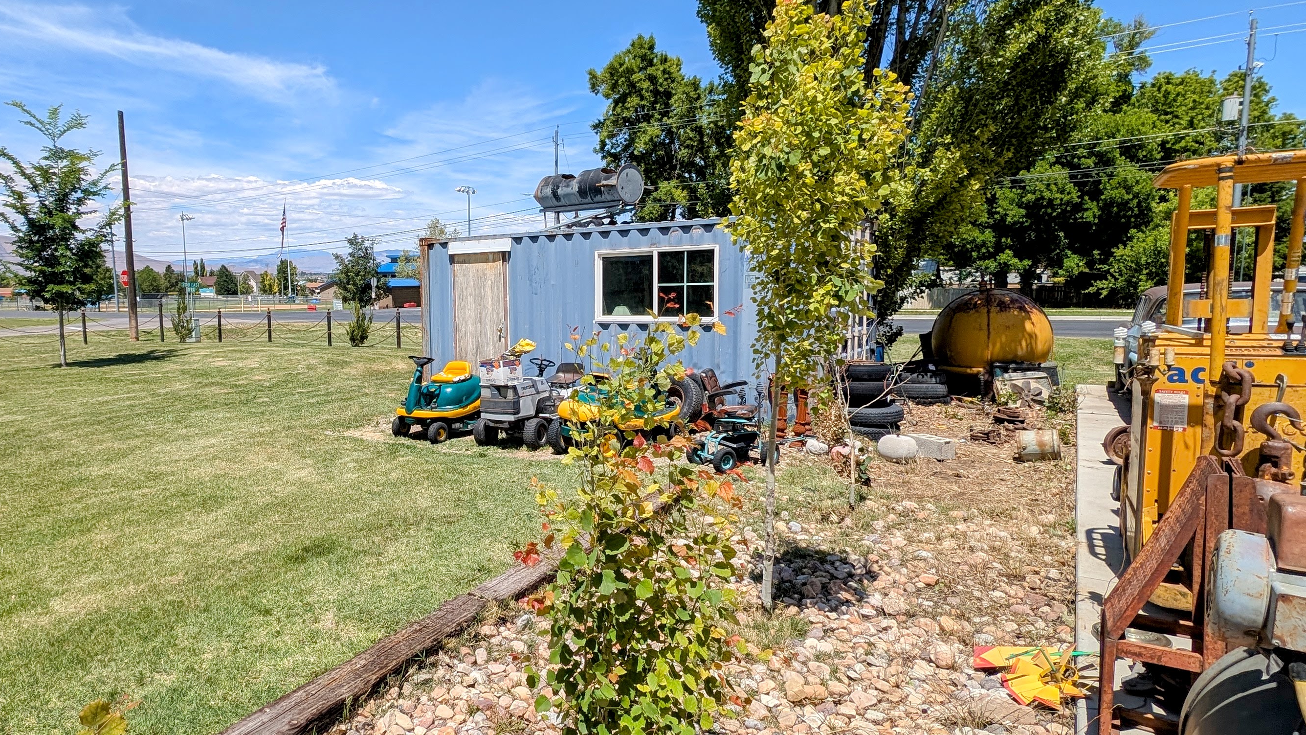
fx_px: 693
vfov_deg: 55.9
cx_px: 506
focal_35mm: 20
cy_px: 359
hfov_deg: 85.3
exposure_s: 1/2309
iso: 39
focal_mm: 2.23
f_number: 1.95
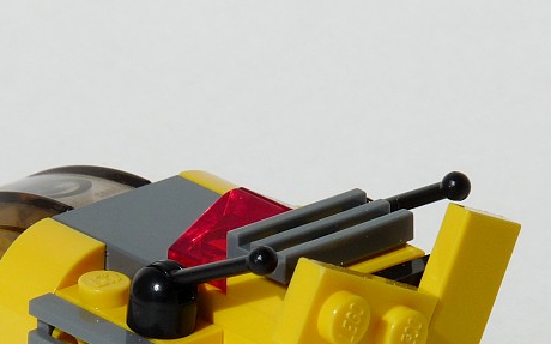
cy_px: 300
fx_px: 10551
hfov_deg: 3.0
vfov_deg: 1.9
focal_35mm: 703
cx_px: 225
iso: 100
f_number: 8
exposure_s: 1/1000
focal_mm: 67.7
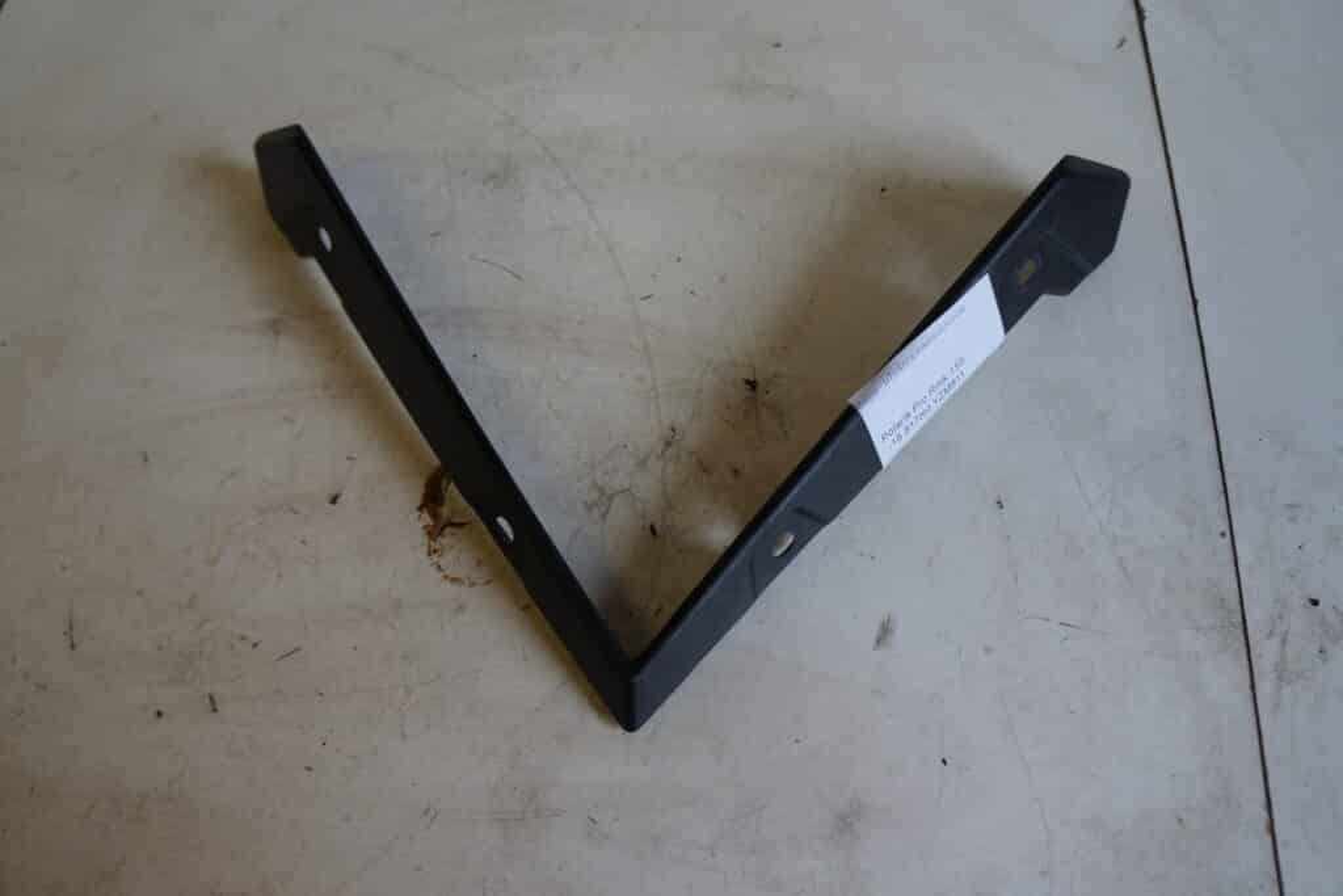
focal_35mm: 27
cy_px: 448
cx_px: 672
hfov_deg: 67.4
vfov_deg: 47.9
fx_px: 1007
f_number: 4
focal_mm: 18
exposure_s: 1/60
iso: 250
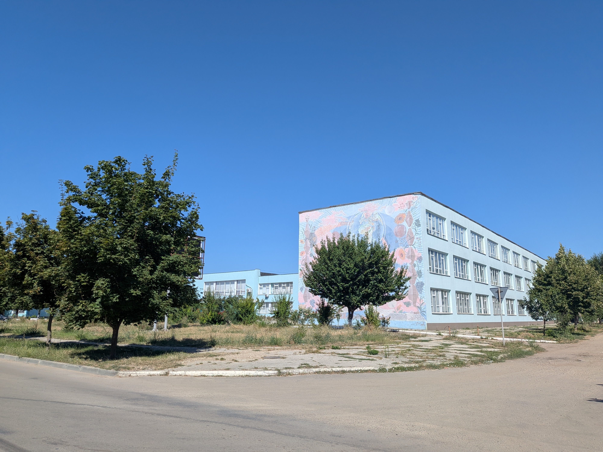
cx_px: 302
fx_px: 418
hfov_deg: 71.6
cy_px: 226
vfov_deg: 56.8
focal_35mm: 24
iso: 28
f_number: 1.7
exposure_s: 1/2160
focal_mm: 4.53
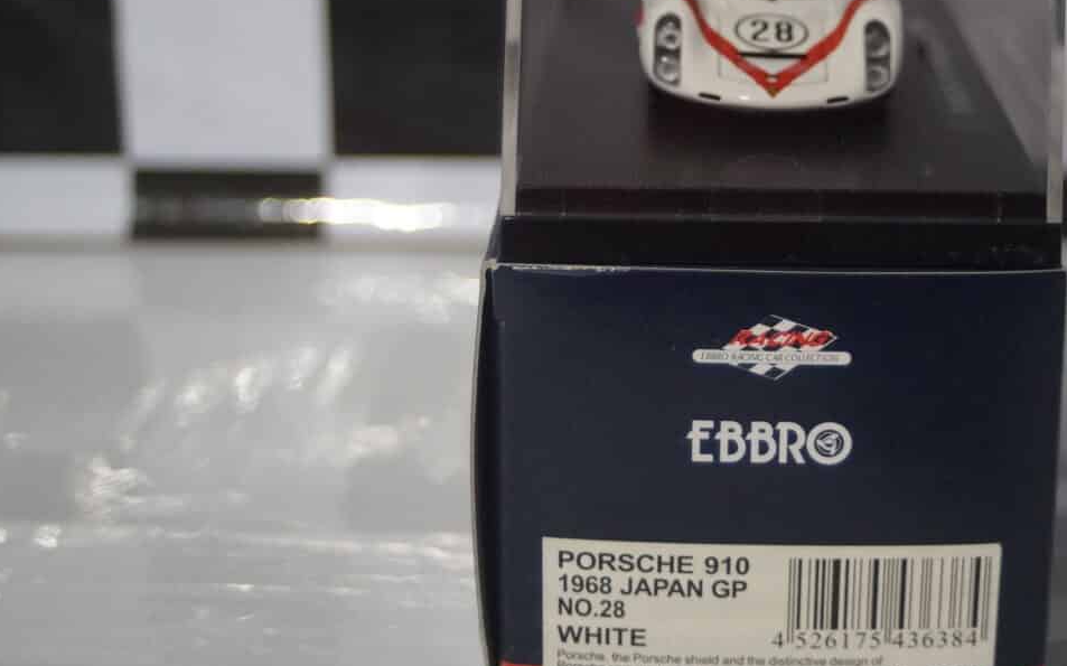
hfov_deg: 26.7
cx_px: 759
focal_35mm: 77
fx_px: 2231
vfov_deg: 16.9
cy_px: 224
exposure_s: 1/160
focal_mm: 35
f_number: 4
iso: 1600
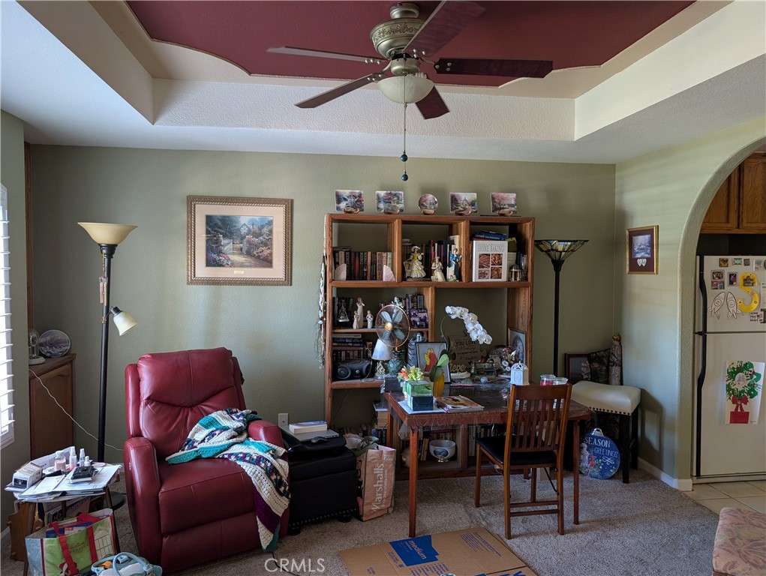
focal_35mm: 24
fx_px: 532
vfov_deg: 56.9
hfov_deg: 71.5
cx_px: 383
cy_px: 288
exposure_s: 1/41.3
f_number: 1.68
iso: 327
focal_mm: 6.9
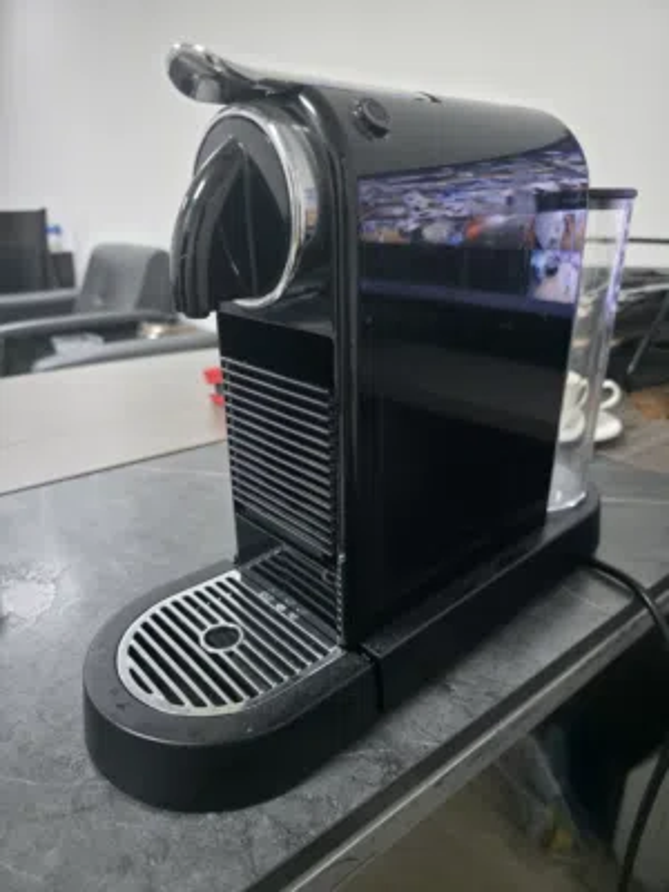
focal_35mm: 23
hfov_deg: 58.9
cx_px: 334
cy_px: 446
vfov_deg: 73.9
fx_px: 593
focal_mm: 6.3
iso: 250
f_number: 1.7
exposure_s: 1/50
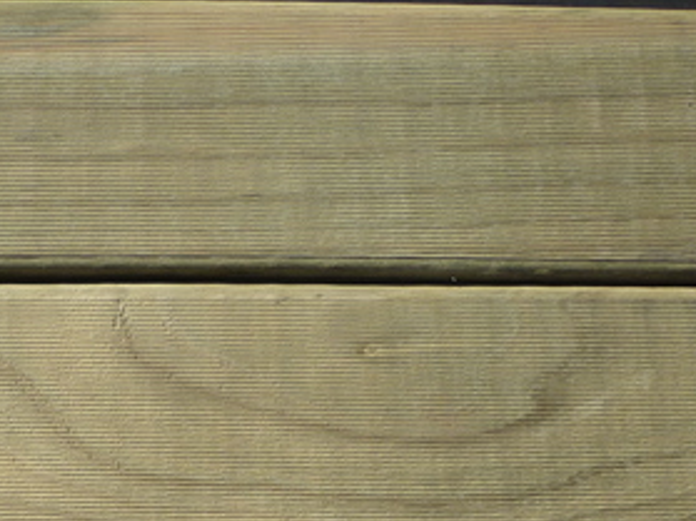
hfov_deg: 24.9
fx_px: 1568
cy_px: 614
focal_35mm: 78
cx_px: 234
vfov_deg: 18.0
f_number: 8
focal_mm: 5.5
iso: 80
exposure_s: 1/200
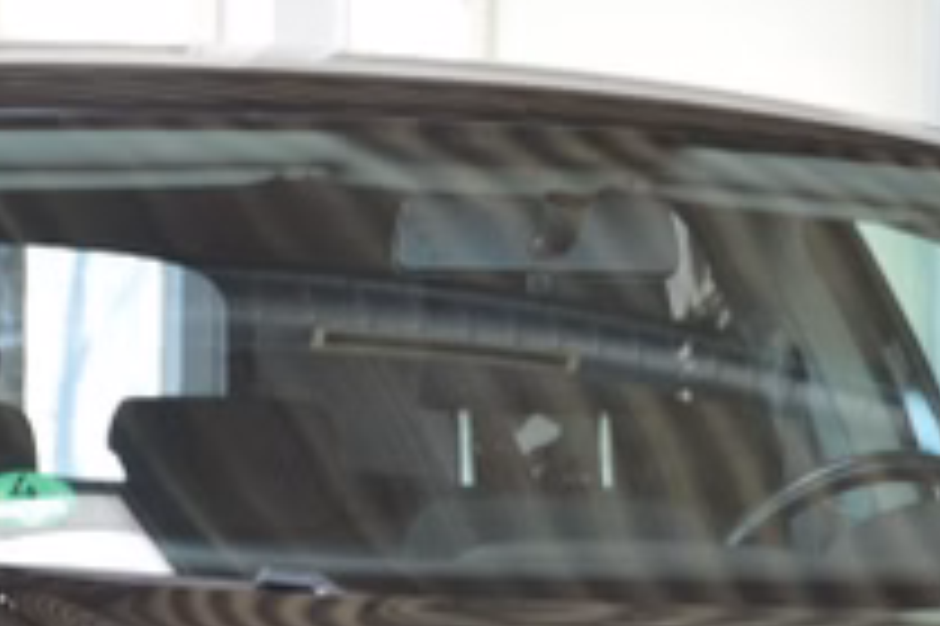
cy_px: 1040
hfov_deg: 7.5
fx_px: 7201
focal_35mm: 276
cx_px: 634
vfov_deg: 4.9
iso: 400
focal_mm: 48
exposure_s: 1/30
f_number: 4.8
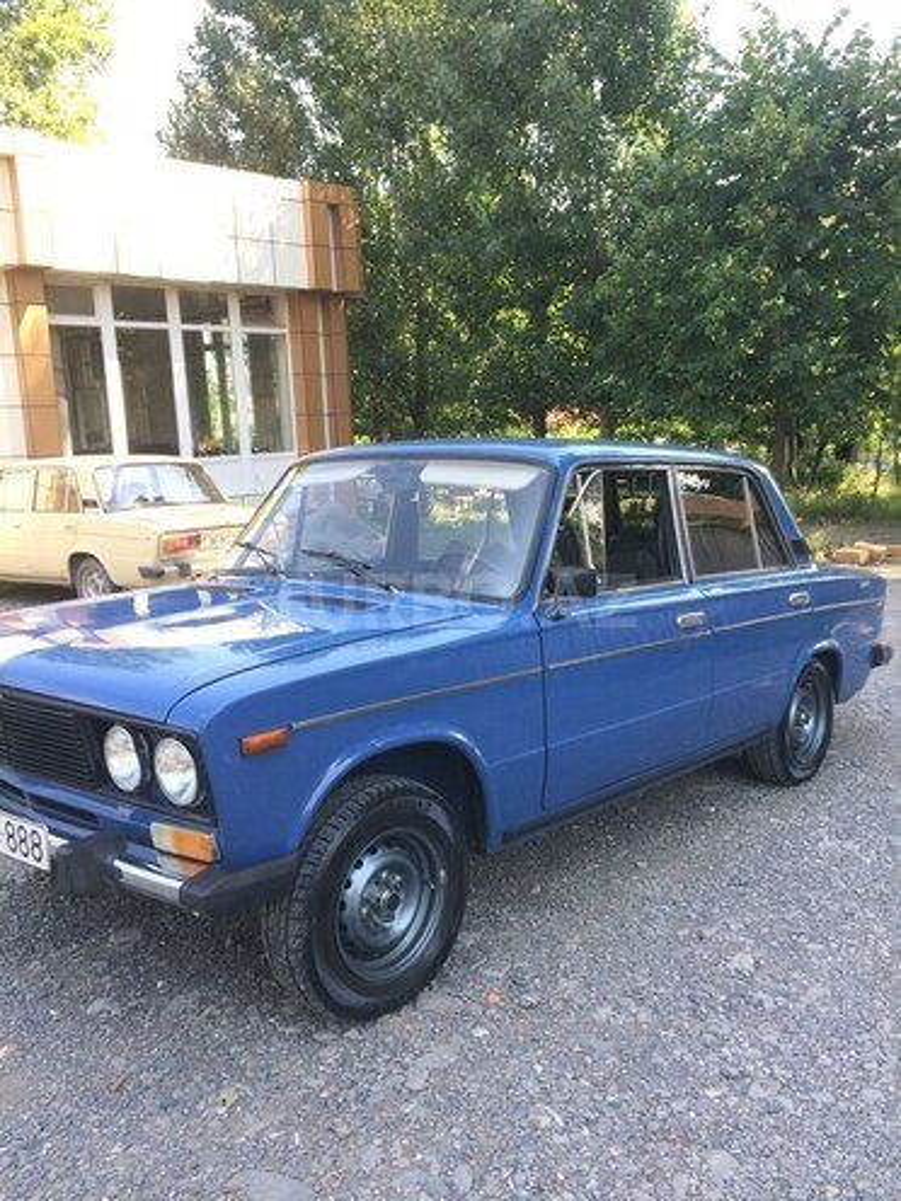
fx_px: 1006
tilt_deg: -6.5
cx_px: 450
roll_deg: +1.5
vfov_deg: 61.7
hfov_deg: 48.2
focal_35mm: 29
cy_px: 600
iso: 32
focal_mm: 4.15
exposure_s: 1/253
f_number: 2.2
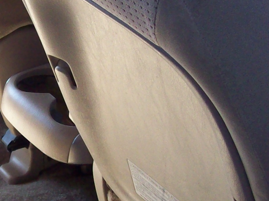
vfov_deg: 11.8
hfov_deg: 15.5
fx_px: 971
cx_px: 9
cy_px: 129
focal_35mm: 125
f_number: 2.7
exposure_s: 1/128
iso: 131
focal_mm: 6
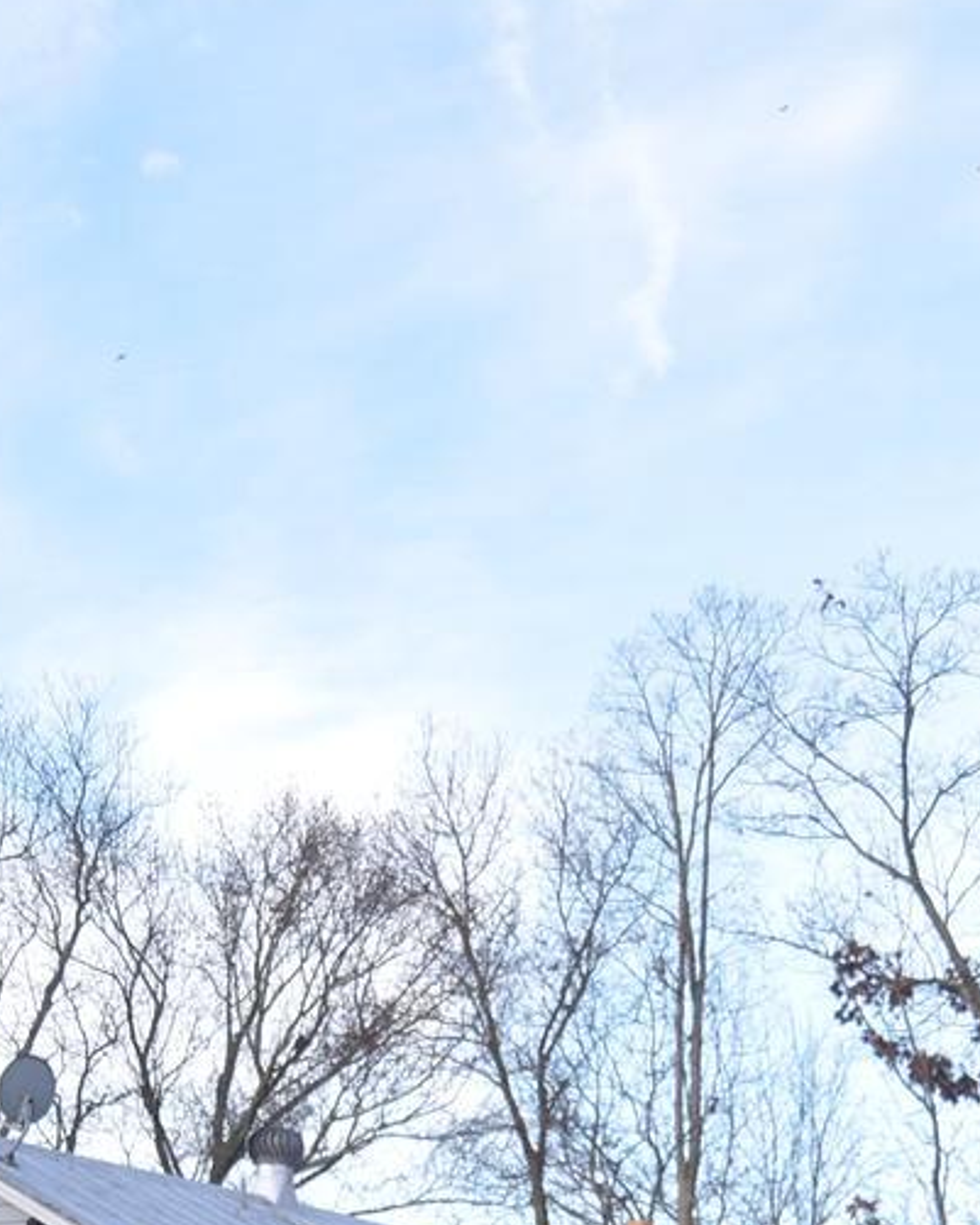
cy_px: 1441
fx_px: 3334
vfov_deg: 19.7
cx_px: 706
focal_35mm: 92
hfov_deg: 16.7
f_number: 5.6
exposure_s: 1/125
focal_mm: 16
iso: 110
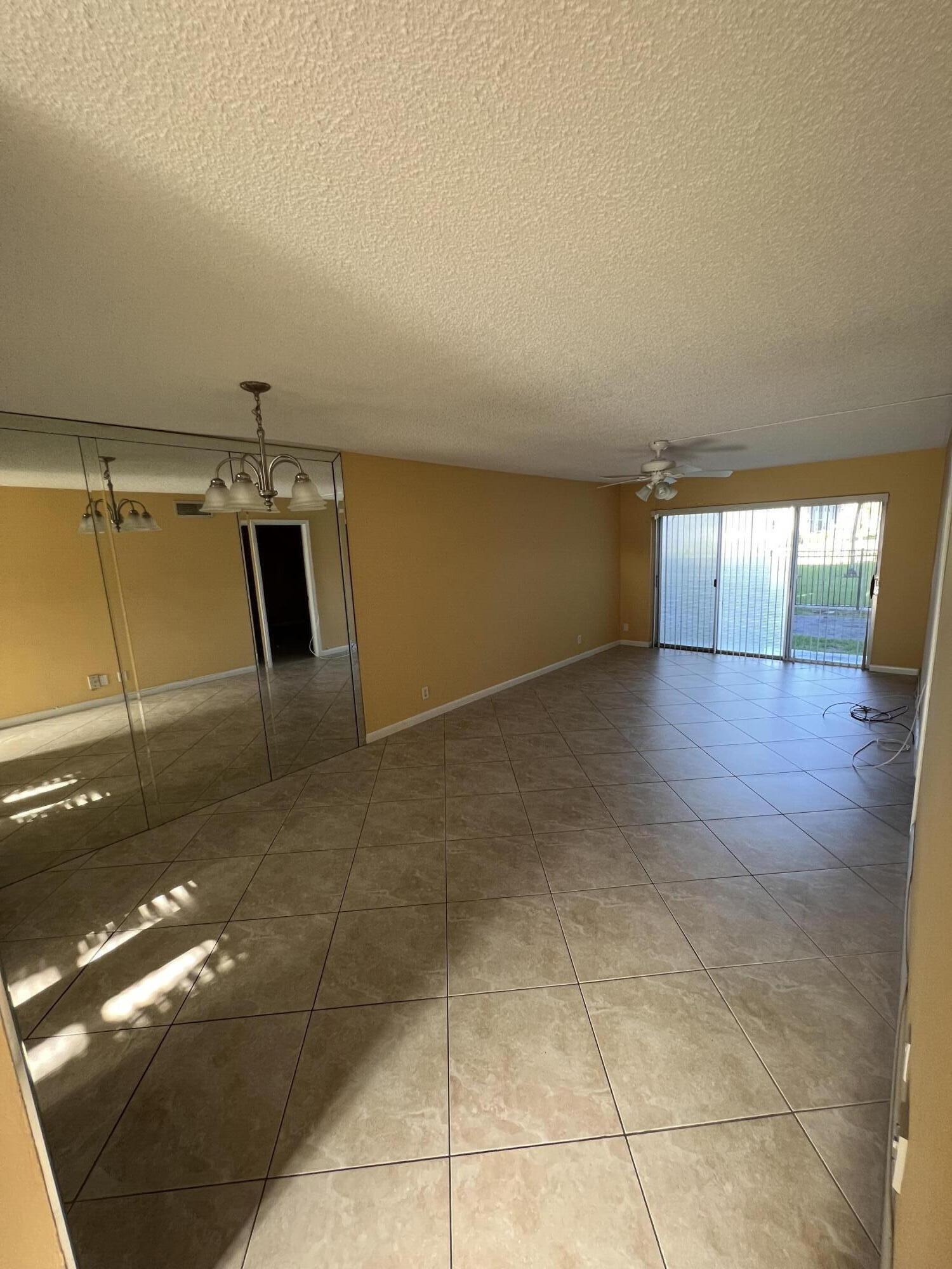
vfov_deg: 106.2
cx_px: 476
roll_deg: +3.6
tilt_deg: -11.0
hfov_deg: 89.9
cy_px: 634
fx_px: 477
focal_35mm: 13
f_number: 1.8
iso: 200
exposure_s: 1/99
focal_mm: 1.57
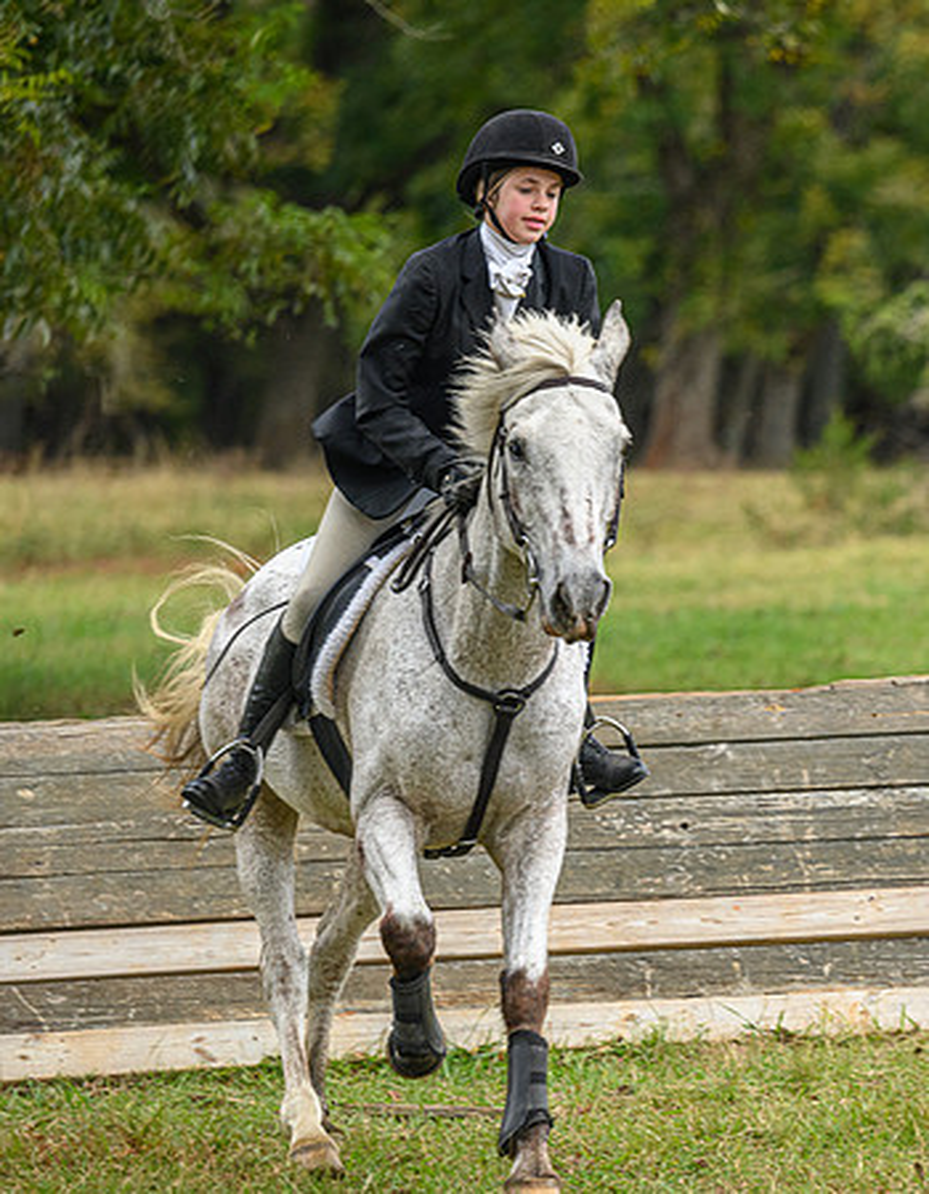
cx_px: 929
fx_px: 8303
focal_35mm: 237
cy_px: 552
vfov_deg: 8.2
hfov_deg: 6.4
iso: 800
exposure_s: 1/640
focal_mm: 155
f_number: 3.5
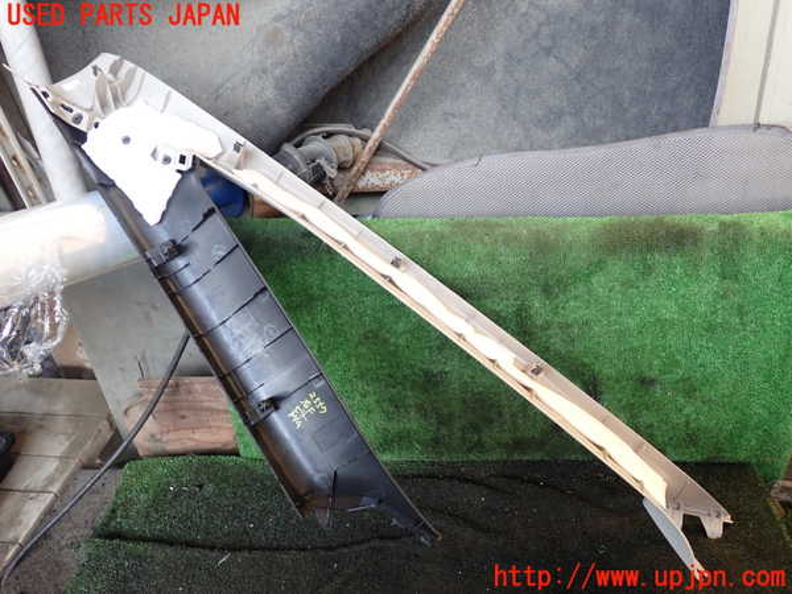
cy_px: 297
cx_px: 396
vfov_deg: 46.8
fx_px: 686
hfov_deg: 60.0
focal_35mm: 30
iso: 160
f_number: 2.3
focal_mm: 5.4
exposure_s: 1/60
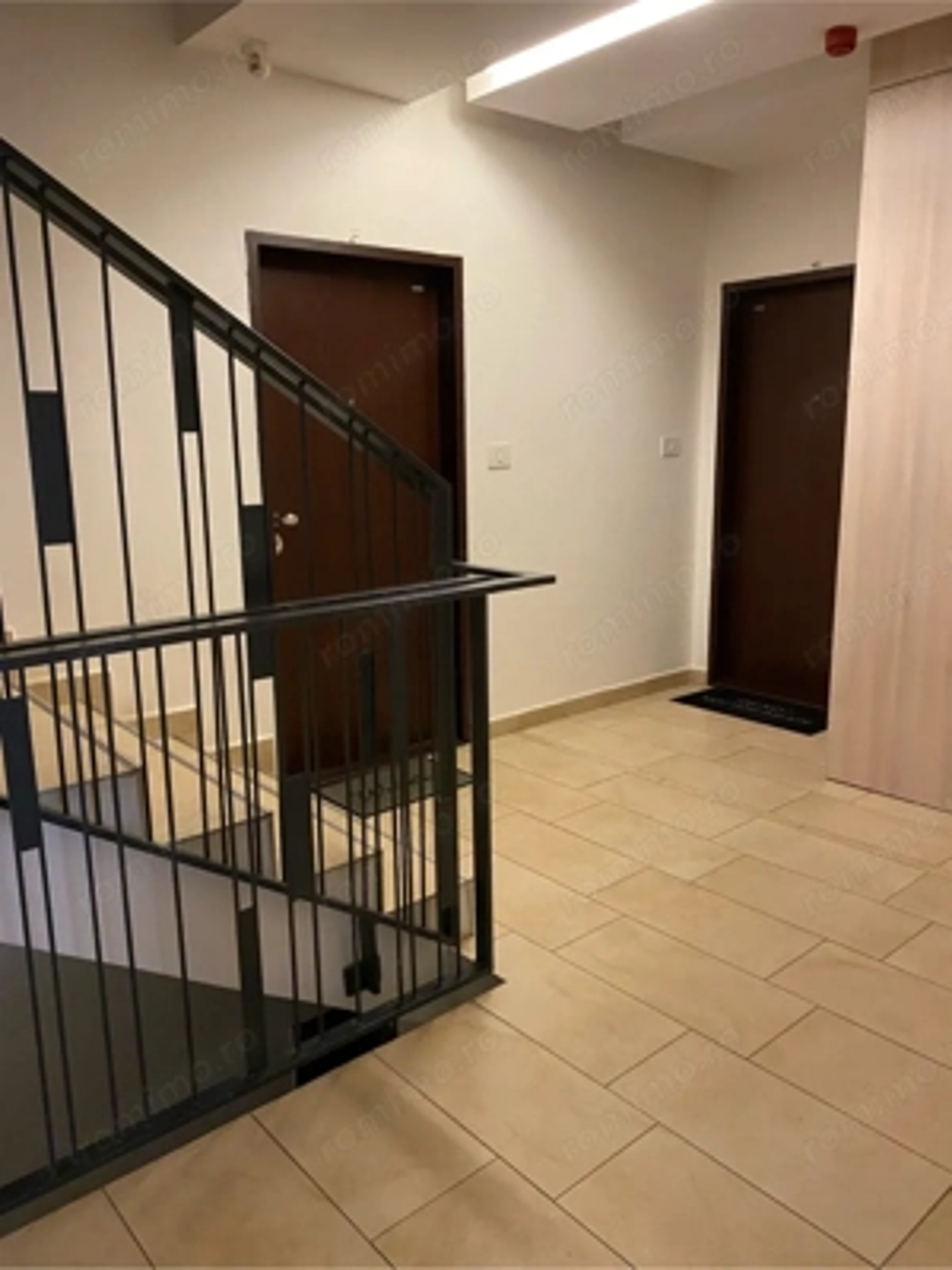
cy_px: 635
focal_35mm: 26
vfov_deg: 67.3
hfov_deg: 53.1
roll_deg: +0.3
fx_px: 953
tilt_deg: -12.8
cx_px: 476
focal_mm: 4.25
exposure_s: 1/50
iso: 320
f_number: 1.8
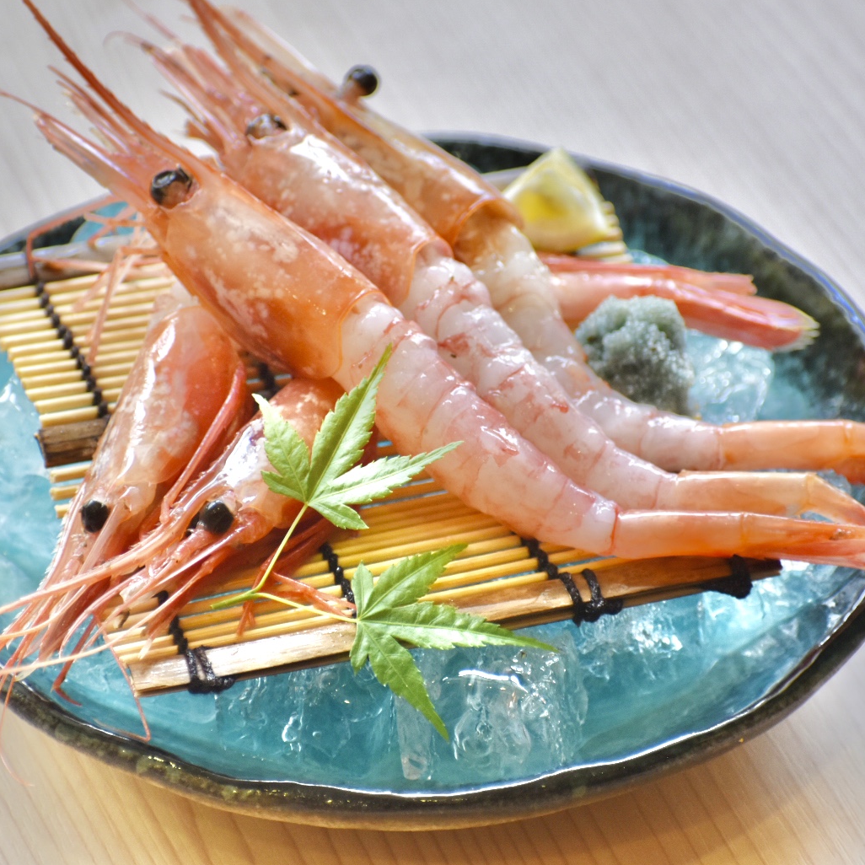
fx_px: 9103
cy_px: 439
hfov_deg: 5.4
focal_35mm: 322
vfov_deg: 5.4
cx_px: 423
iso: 500
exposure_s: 1/160
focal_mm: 160
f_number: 5
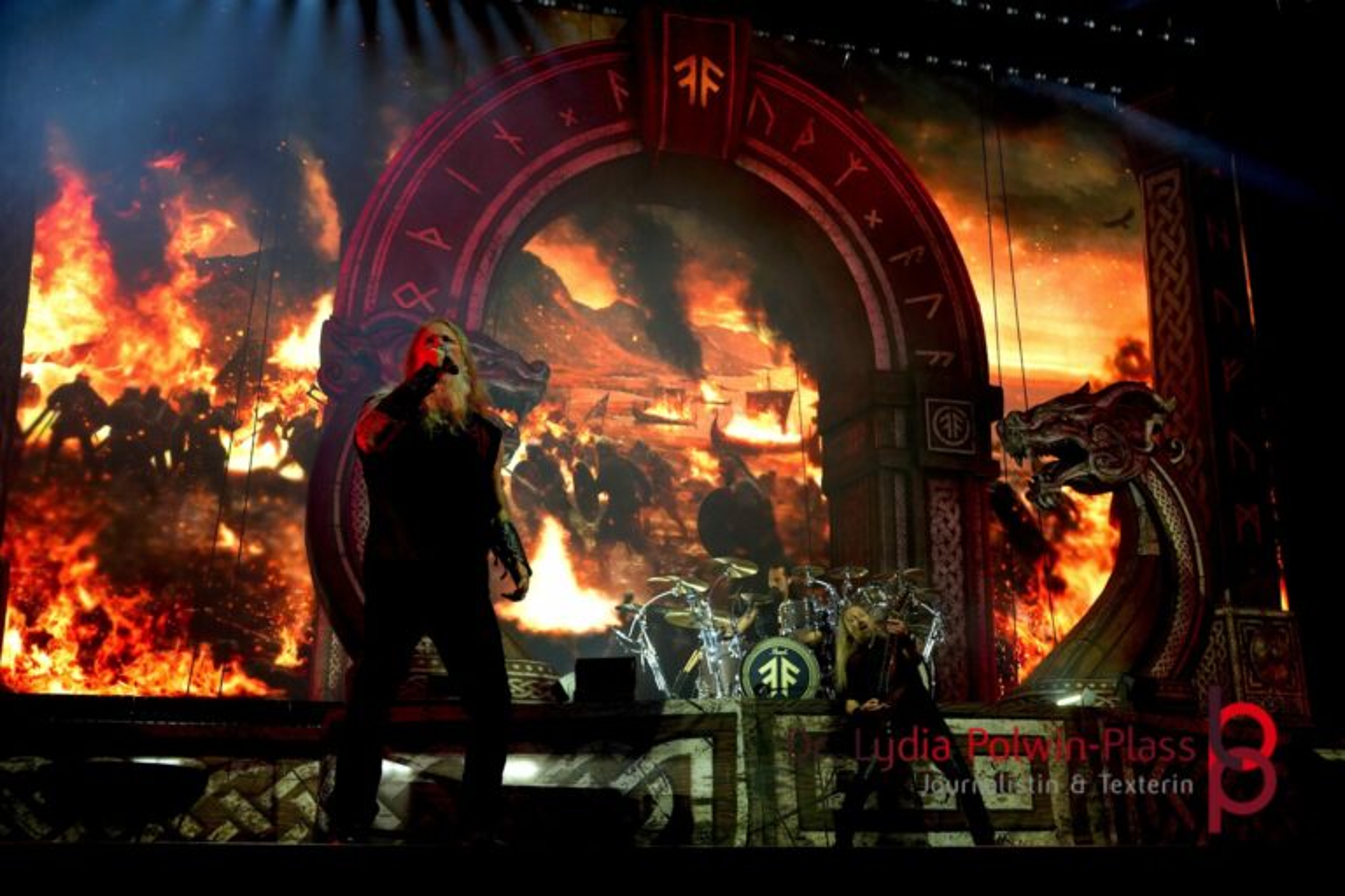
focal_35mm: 38
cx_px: 672
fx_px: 1401
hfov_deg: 51.3
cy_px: 448
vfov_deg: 35.5
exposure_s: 1/160
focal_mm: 25
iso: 500
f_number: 4
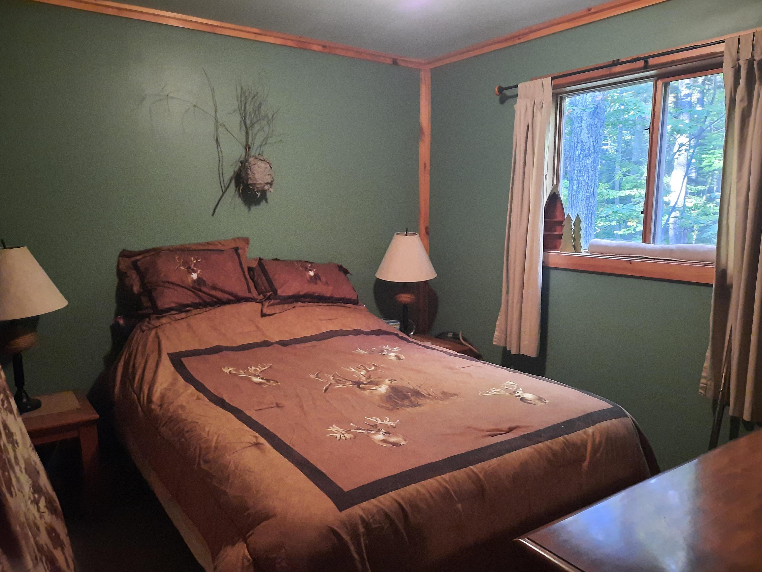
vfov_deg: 53.1
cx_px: 375
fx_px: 572
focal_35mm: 26
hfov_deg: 67.3
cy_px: 290
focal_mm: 4.6
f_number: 2
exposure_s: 1/20
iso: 800
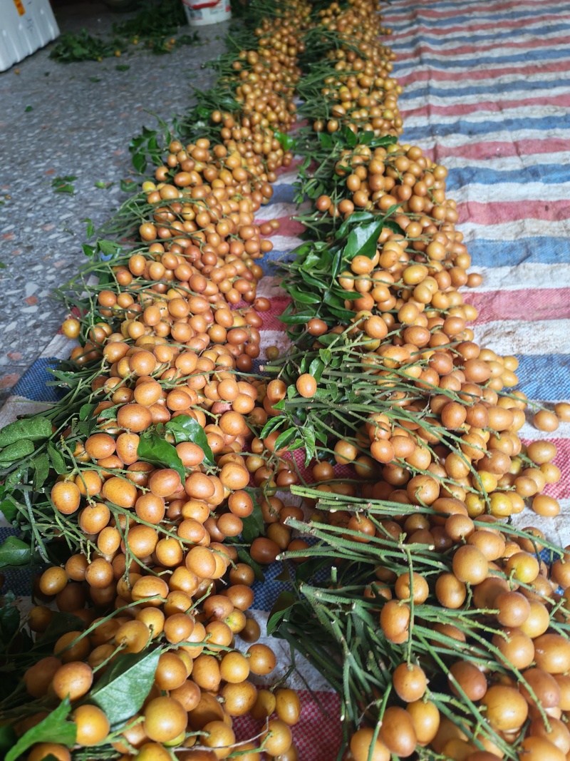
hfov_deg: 51.3
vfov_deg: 65.3
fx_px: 593
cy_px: 380
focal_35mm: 27
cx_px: 285
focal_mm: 6.12
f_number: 1.9
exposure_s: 1/50
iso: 1250
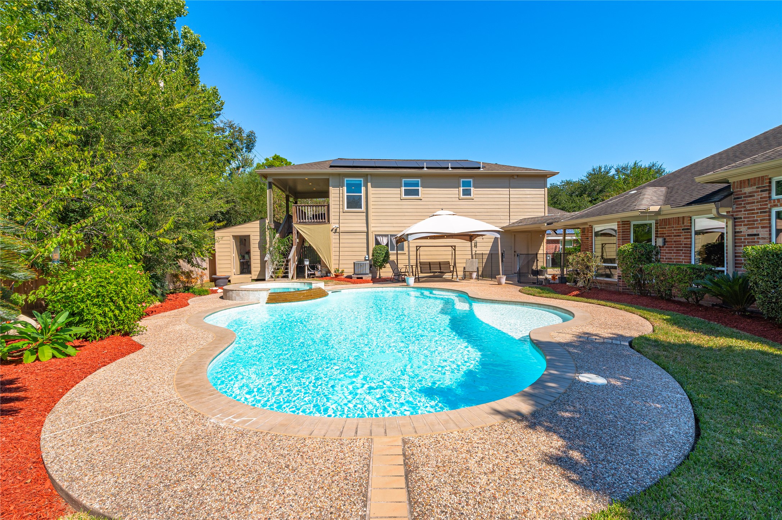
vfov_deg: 73.7
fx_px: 347
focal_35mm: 16
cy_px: 260
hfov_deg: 96.8
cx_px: 391
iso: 125
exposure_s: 1/200
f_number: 13
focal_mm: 16
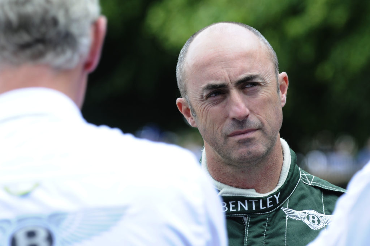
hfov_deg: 7.6
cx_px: 185
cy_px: 123
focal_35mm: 270
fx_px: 2771
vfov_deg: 5.1
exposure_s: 1/200
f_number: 4.8
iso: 200
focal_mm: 180
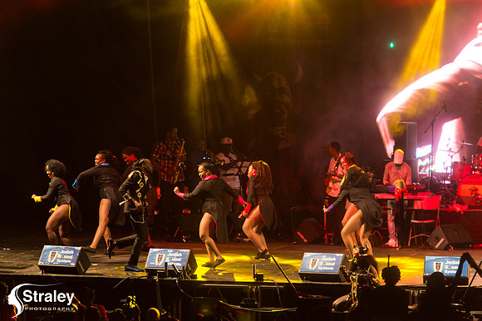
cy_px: 160
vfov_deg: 5.3
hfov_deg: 7.9
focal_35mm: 260
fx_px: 3479
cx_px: 241
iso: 3200
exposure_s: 1/200
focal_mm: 260
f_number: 5.6
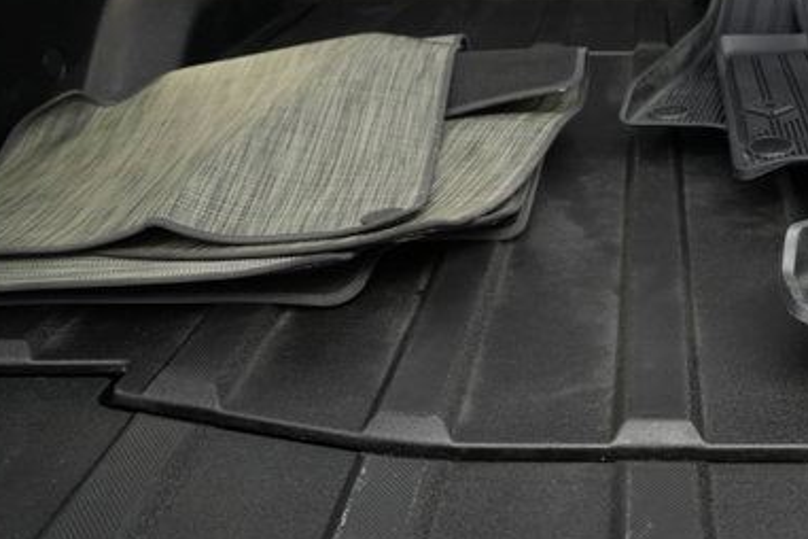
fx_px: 1055
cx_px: 651
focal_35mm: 47
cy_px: 151
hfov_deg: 40.1
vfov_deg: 28.3
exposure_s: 1/30
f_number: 4
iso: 1250
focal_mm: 28
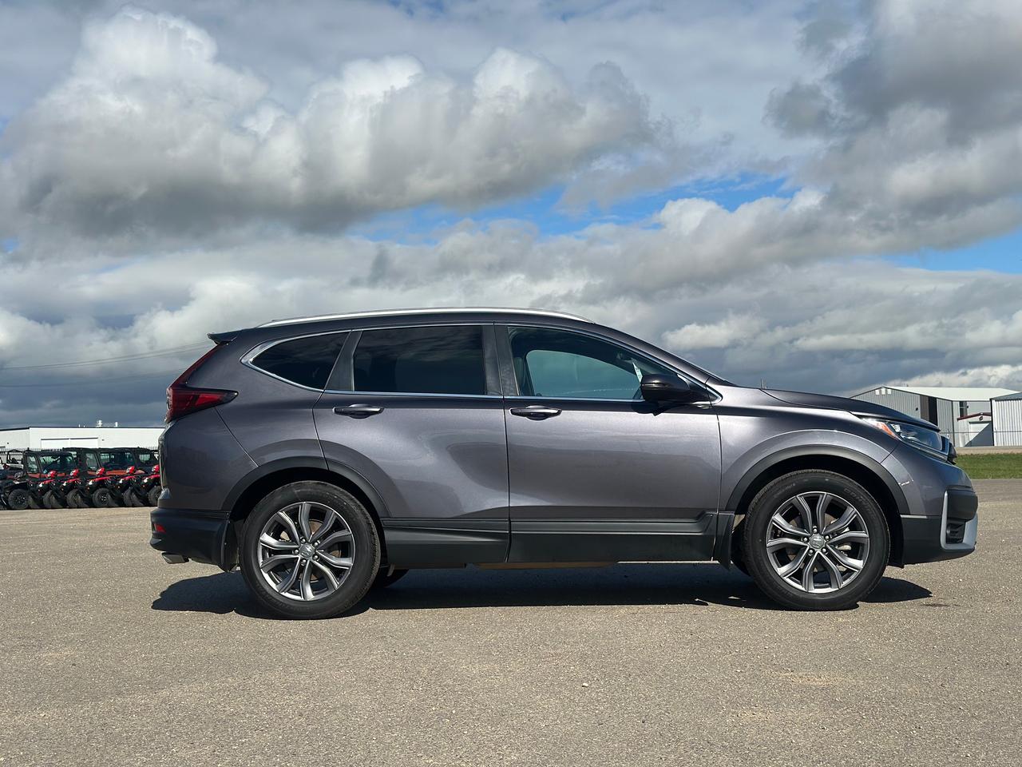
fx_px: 1417
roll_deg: +2.5
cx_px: 511
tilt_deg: +2.1
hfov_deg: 39.7
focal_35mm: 48
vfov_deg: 30.3
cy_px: 384
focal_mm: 6.86
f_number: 1.78
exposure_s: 1/10870
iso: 100
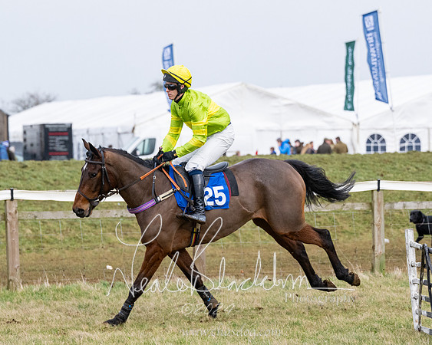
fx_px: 2545
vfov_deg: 7.8
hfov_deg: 9.7
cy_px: 173
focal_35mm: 199
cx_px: 231
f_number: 4
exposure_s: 1/2000
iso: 800
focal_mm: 110
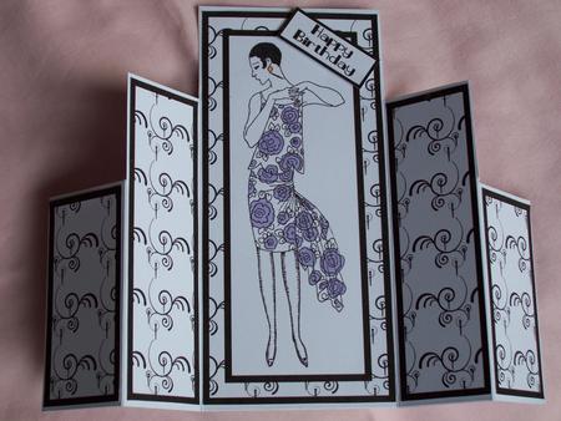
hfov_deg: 29.8
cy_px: 210
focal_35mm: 65
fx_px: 1054
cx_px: 280
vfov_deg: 22.6
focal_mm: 10.8
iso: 80
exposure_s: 1/68.4
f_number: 3.6
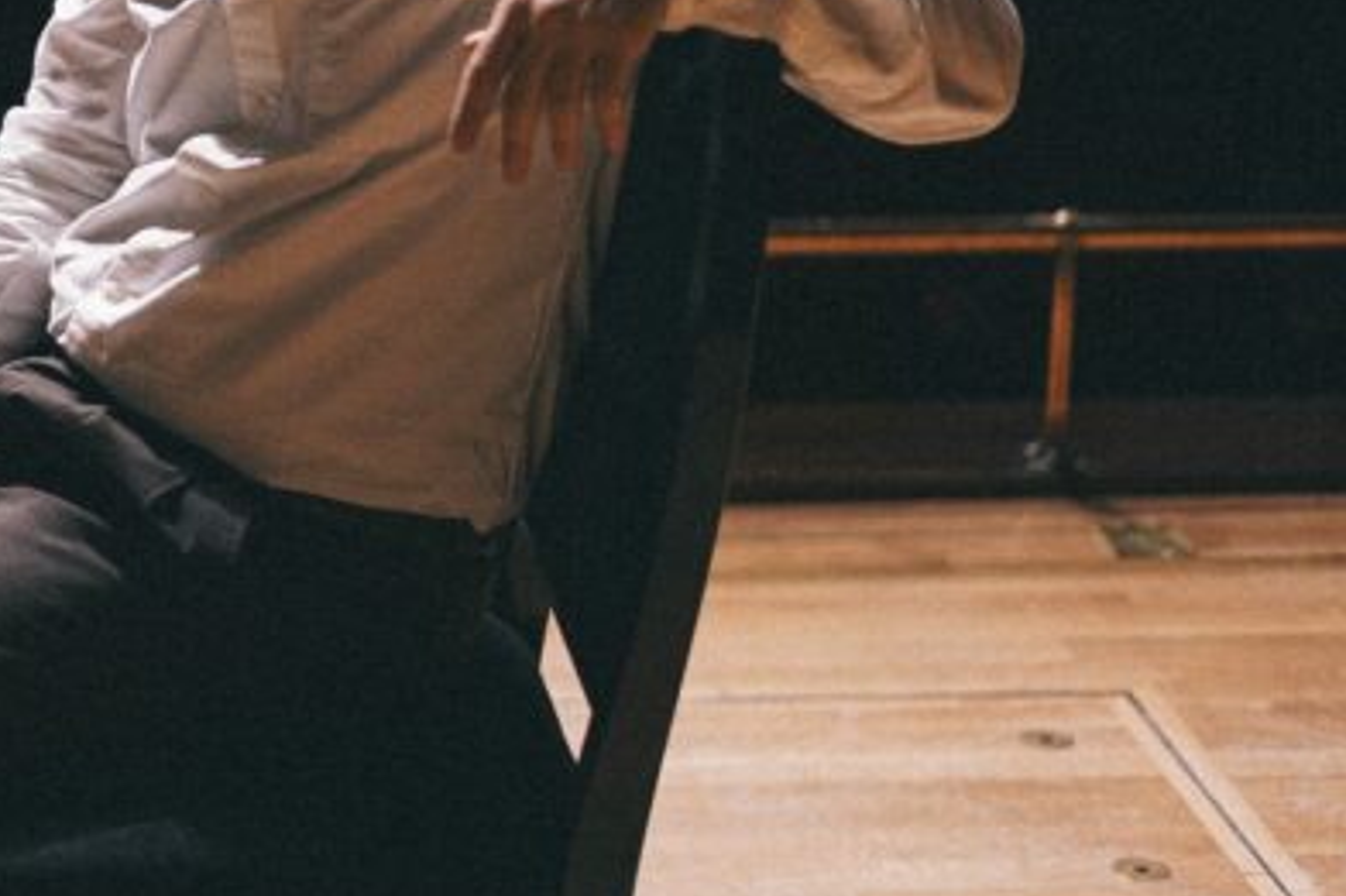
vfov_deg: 13.3
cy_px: 39
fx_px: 3812
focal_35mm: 102
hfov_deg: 19.4
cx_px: -21
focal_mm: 50
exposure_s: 1/80
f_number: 1.8
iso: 400
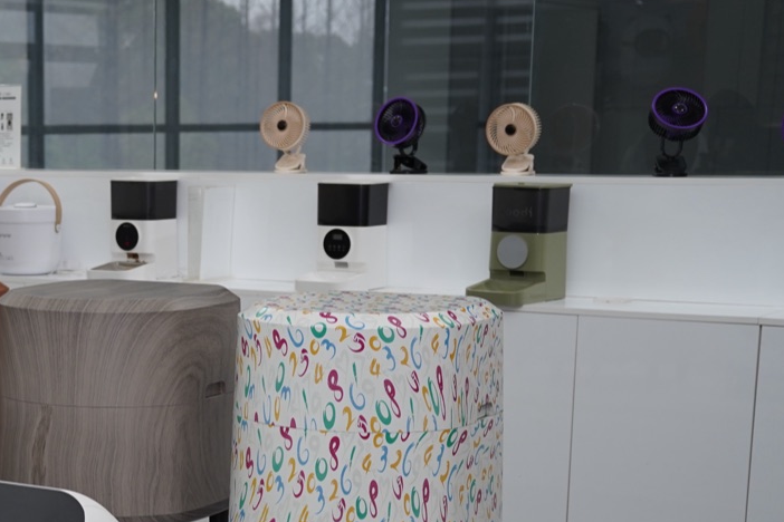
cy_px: 497
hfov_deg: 23.5
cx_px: -22
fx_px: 1796
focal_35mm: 82
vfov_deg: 16.3
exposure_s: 1/125
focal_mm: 36.2
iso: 320
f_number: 3.2
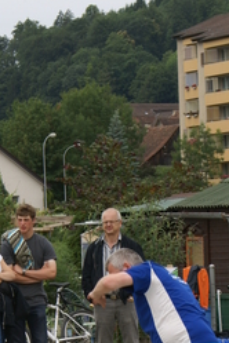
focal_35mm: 228
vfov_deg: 9.0
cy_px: 266
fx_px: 2175
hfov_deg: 6.0
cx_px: 149
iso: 100
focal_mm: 70
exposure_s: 1/250
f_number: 6.3
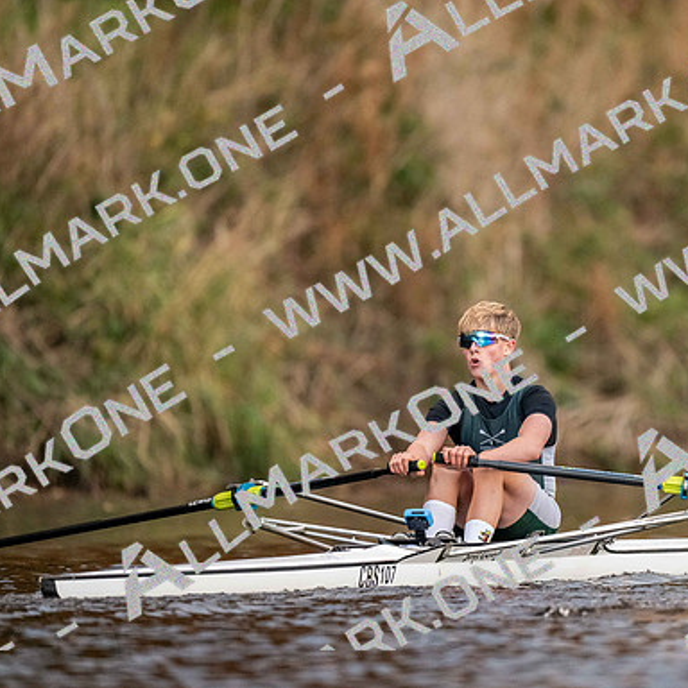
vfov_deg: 2.3
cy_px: 344
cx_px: 484
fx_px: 17314
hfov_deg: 2.3
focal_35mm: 770
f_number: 4
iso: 6400
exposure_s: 1/2000
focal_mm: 600
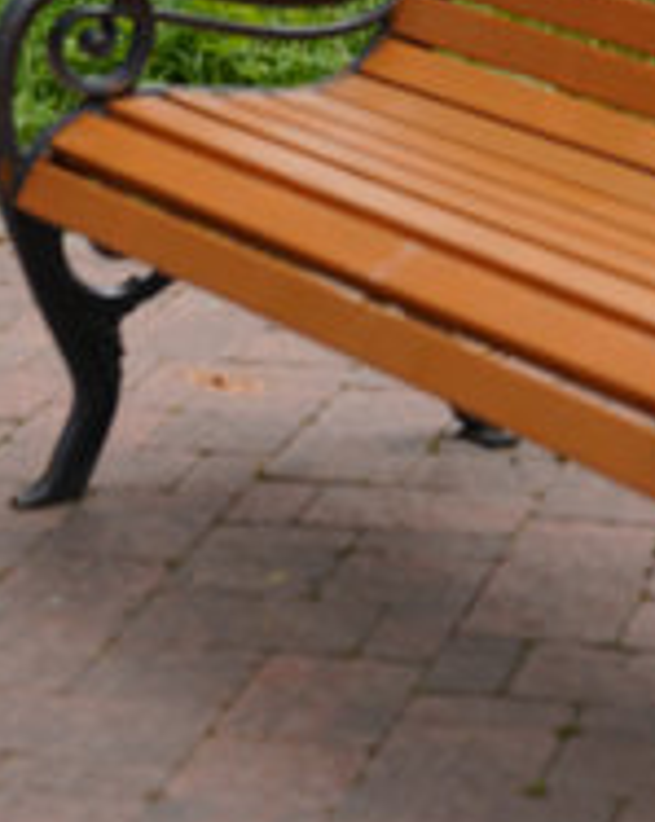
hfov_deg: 8.9
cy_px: -558
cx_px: 451
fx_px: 4202
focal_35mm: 173
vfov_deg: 10.6
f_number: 3.2
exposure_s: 1/800
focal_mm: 43
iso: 100
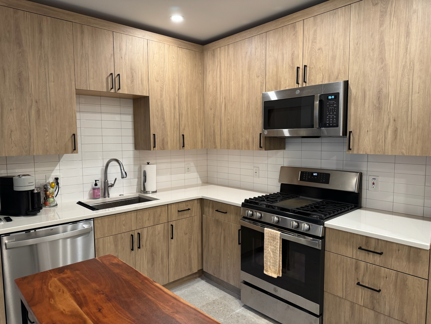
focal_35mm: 24
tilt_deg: -5.8
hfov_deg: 71.6
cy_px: 162
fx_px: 299
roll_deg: +0.1
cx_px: 216
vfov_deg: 56.8
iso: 200
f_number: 1.78
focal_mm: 6.76
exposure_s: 1/60
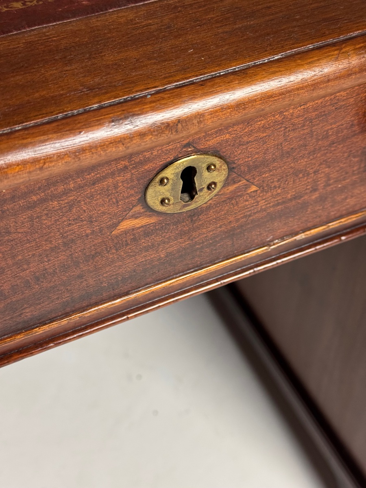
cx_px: 183
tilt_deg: -44.3
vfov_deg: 39.7
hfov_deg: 30.3
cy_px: 244
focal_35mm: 48
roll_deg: +1.9
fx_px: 677
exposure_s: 1/50
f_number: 1.78
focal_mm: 6.76
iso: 160
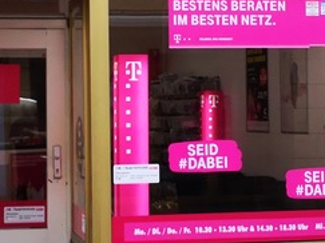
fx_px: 1042
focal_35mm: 111
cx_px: 139
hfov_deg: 17.7
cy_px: 87
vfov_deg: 13.3
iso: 320
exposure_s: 1/900
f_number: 1.8
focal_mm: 3.95
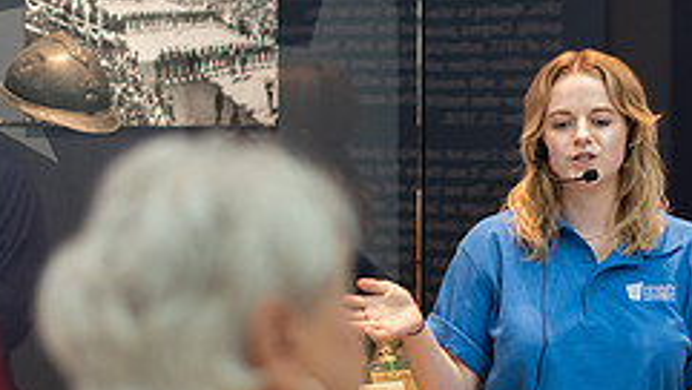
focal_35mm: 126
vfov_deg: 9.6
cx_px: 457
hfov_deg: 17.0
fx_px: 2314
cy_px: 225
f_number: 1.8
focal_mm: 50
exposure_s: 1/200
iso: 640
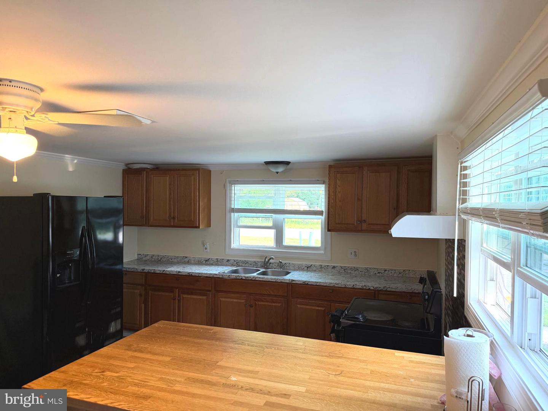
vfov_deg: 56.8
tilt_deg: -2.3
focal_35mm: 24
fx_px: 380
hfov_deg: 71.6
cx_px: 274
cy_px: 206
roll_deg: -0.4
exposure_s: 1/120
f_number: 1.78
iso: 250
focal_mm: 6.76
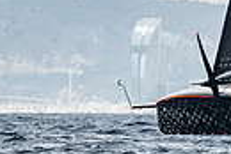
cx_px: 391
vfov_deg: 1.4
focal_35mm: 962
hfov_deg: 2.1
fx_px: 6180
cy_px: -134
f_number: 4
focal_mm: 200
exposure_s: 1/1000
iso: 100
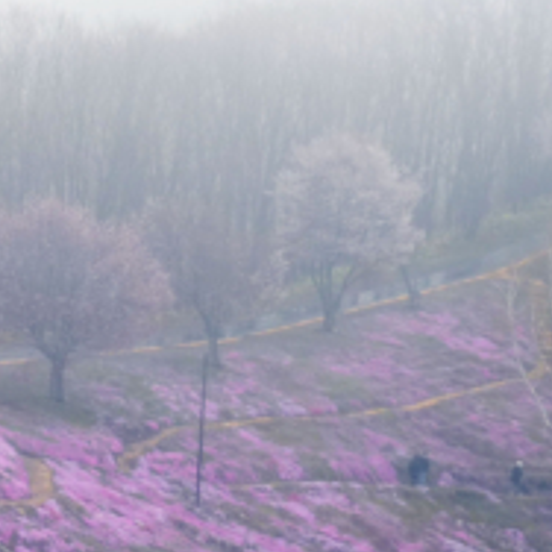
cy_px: 255
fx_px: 2598
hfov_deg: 11.9
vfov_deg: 12.1
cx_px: -73
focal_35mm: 144
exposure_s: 1/125
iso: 100
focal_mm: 8.4
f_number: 3.2
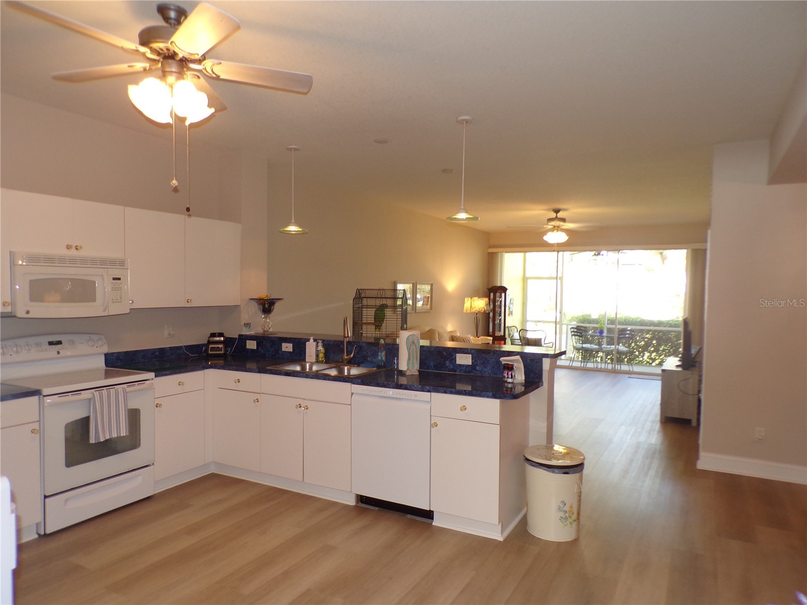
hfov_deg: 71.6
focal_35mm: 24
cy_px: 302
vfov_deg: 56.8
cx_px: 404
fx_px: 560
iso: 140
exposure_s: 1/34
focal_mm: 4.3
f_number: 3
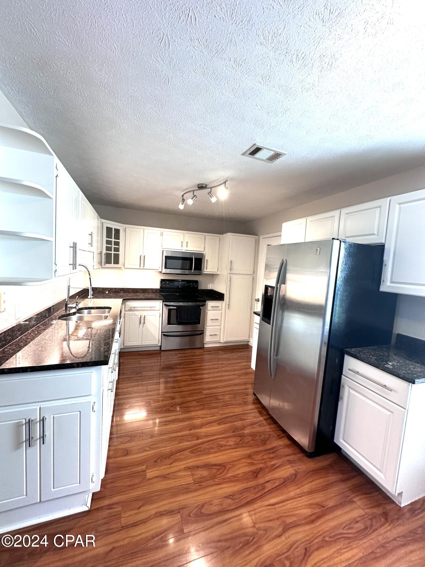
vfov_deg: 102.1
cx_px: 212
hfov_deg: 85.7
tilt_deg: -2.5
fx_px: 229
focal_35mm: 14
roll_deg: -3.7
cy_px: 284
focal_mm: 2.22
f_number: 2.2
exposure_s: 1/60
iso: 160
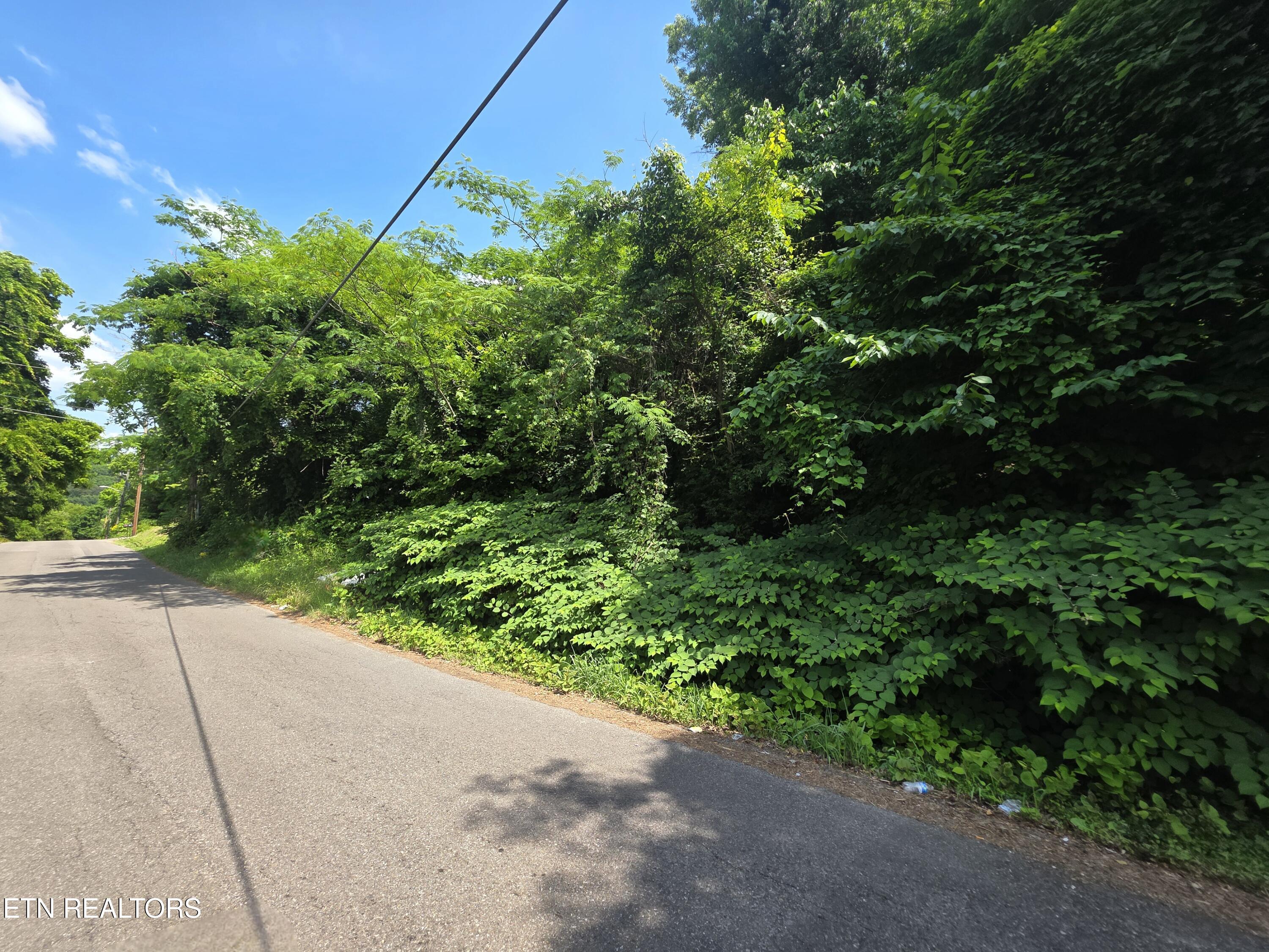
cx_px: 634
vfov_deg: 89.9
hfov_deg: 106.2
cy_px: 476
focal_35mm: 13
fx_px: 477
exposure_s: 1/769
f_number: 1.9
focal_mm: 2.2
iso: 40
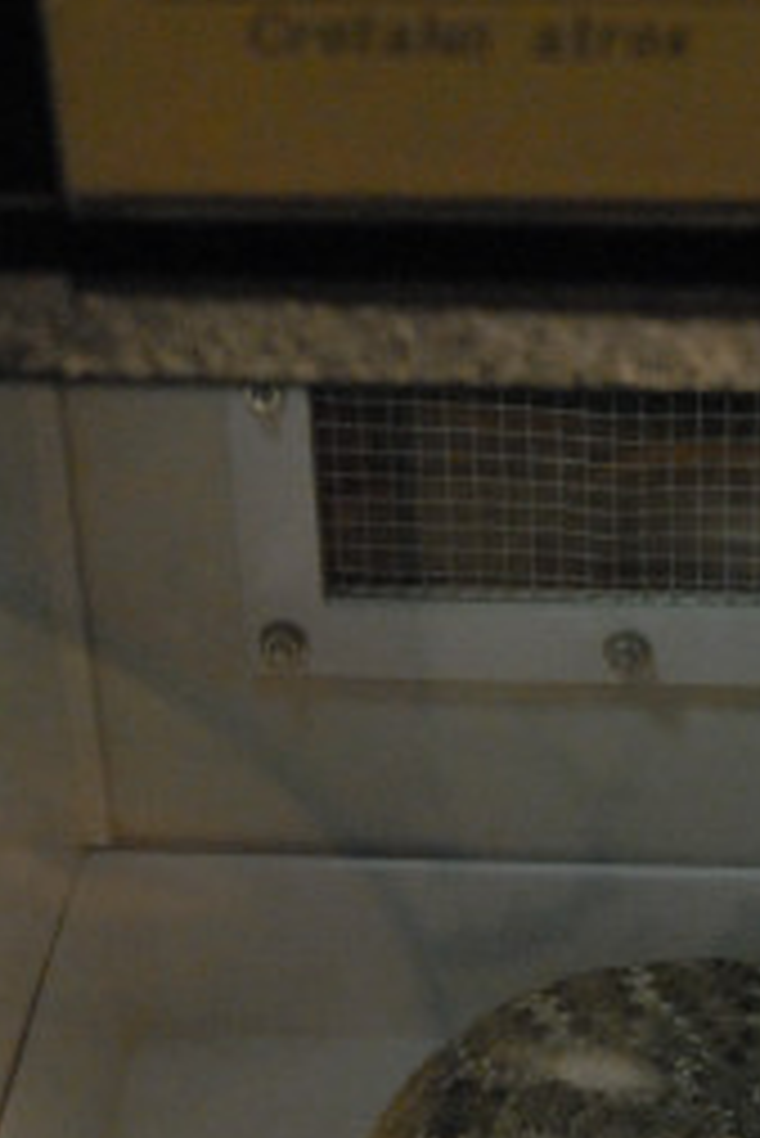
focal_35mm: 114
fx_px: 3605
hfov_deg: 11.9
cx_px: 751
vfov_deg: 17.8
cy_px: 877
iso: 1600
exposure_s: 1/90
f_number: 5
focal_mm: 32
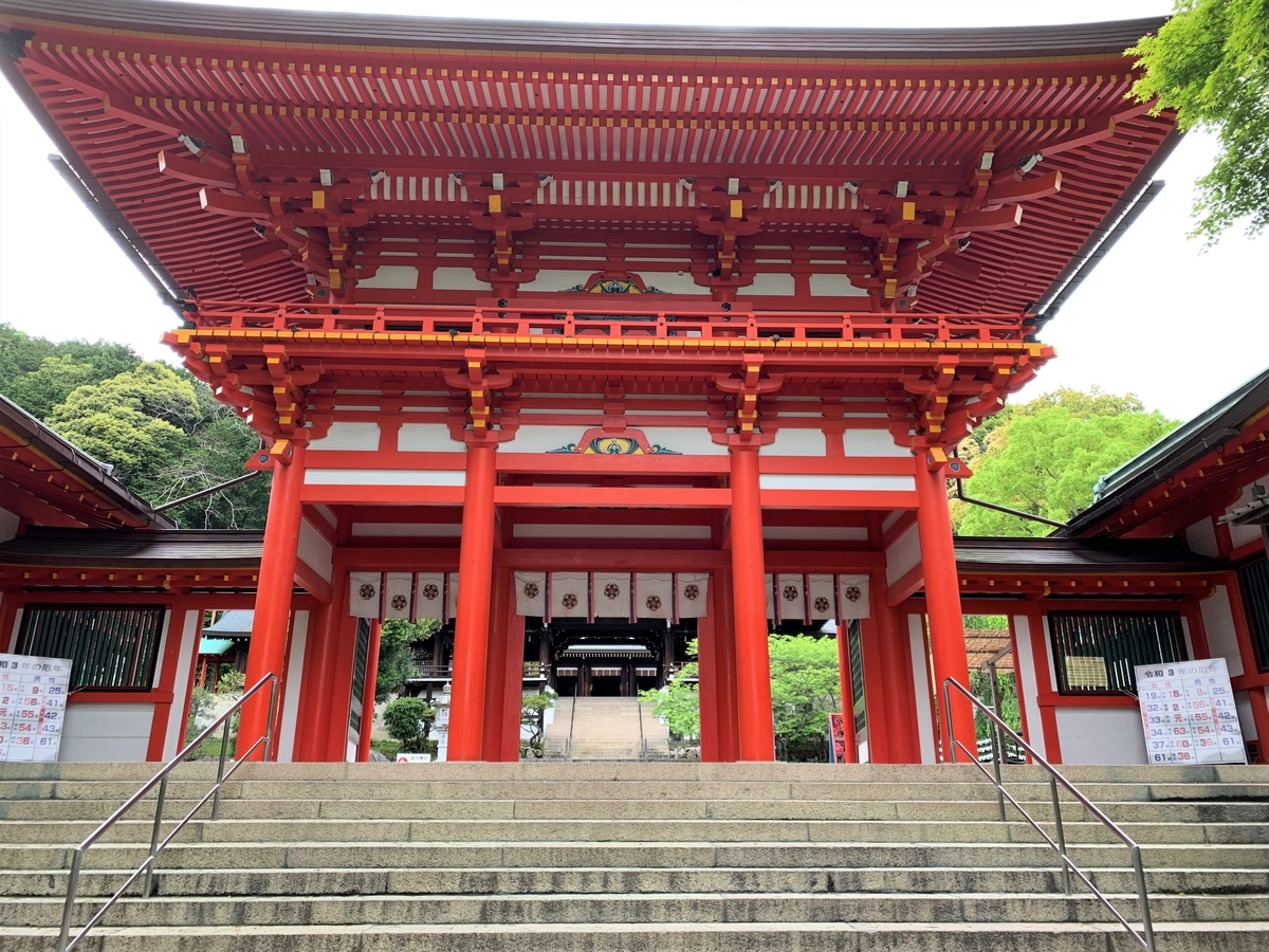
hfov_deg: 67.3
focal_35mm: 26
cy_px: 476
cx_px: 634
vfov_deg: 53.1
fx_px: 953
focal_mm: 4.25
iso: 25
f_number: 1.8
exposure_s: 1/177
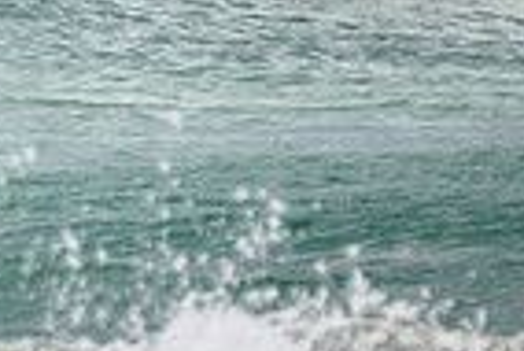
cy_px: -301
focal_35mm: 3261
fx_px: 47513
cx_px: -524
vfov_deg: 0.4
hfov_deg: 0.6
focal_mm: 800
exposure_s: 1/3200
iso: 1400
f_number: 11
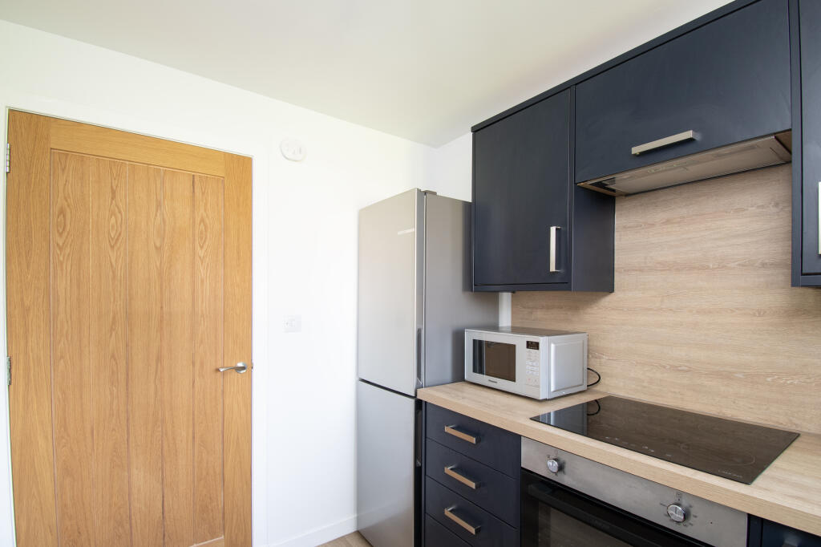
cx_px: 410
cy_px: 274
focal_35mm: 15
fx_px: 342
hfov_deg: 100.4
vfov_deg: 77.3
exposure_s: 1/4
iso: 320
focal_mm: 10
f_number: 8
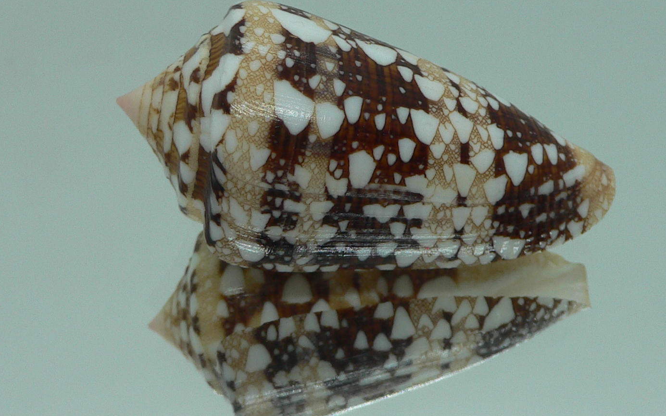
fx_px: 980
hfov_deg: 37.5
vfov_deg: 24.0
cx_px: 373
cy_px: 177
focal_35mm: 54
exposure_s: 1/60
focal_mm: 4.6
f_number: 2.8
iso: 80
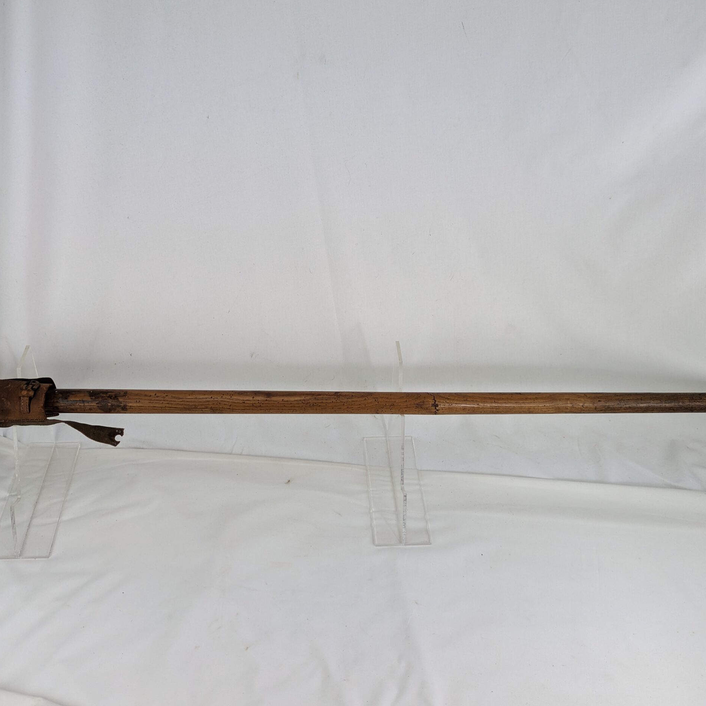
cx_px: 351
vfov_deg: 55.6
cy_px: 358
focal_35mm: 29
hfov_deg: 55.6
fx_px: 669
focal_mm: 6.81
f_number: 1.85
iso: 74
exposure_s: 1/226
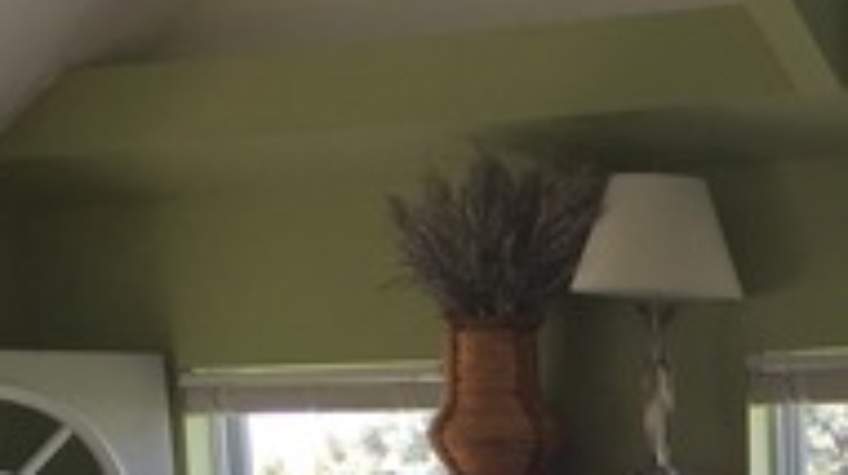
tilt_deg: -10.4
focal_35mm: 106
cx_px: 1043
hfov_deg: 19.0
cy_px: 928
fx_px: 2381
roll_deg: +0.6
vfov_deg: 10.5
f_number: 2.2
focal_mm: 4.15
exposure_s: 1/120
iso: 40
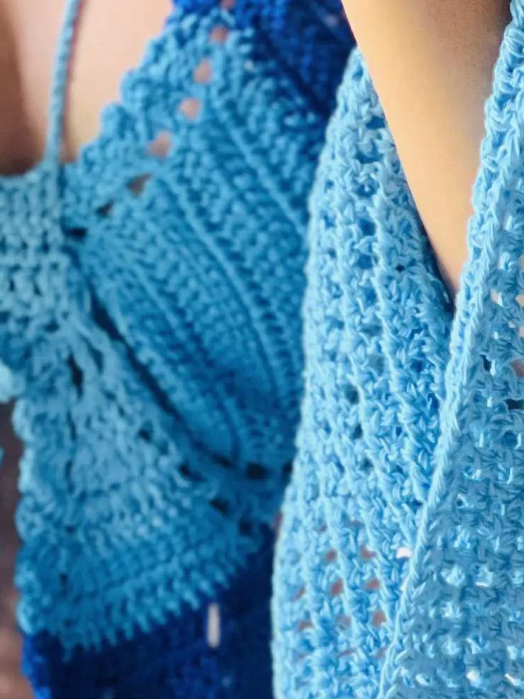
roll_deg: -0.5
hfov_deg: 4.7
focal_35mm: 313
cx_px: 103
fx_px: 6317
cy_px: 136
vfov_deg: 6.3
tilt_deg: -8.1
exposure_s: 1/40
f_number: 2.8
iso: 160
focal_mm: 9
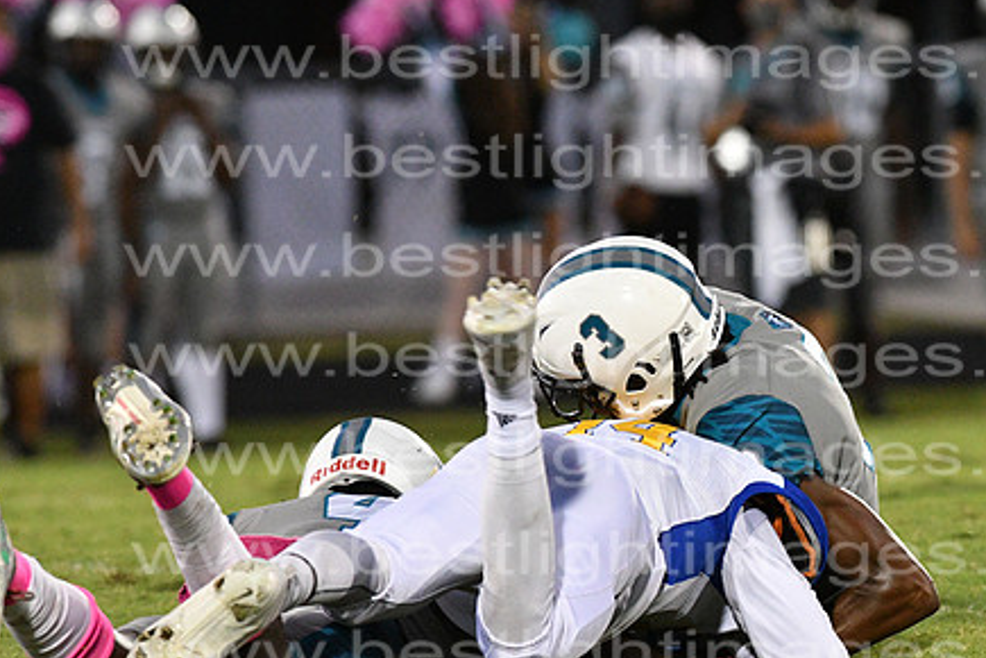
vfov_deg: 2.3
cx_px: 646
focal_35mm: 600
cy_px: 410
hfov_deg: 3.4
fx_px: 16432
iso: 8000
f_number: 4.5
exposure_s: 1/800
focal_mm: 300
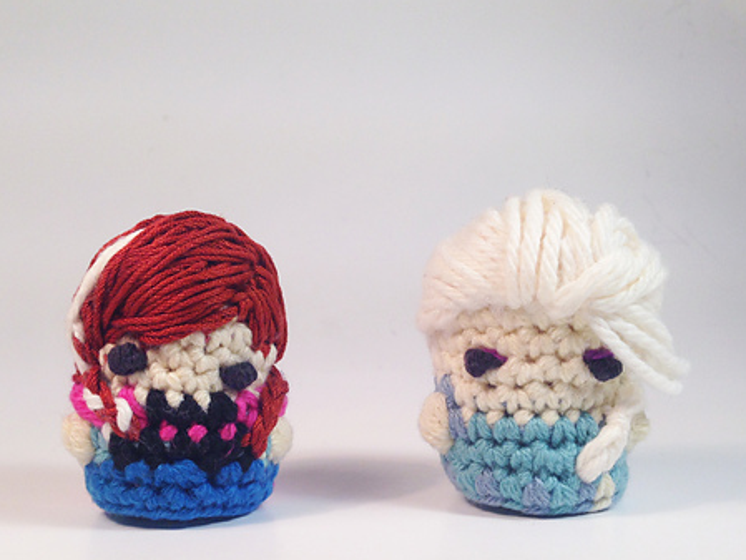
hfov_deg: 40.4
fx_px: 1013
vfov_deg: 30.8
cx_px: 356
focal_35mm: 47
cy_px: 352
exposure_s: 1/154
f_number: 2.4
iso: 50
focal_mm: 4.12
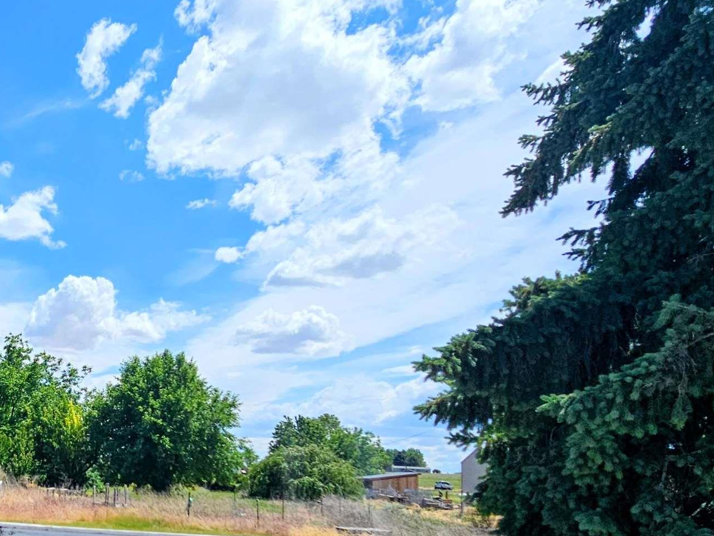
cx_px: 23
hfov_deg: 49.3
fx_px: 639
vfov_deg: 43.7
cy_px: 413
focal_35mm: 31
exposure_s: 1/4579
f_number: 2.2
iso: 50
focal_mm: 2.2
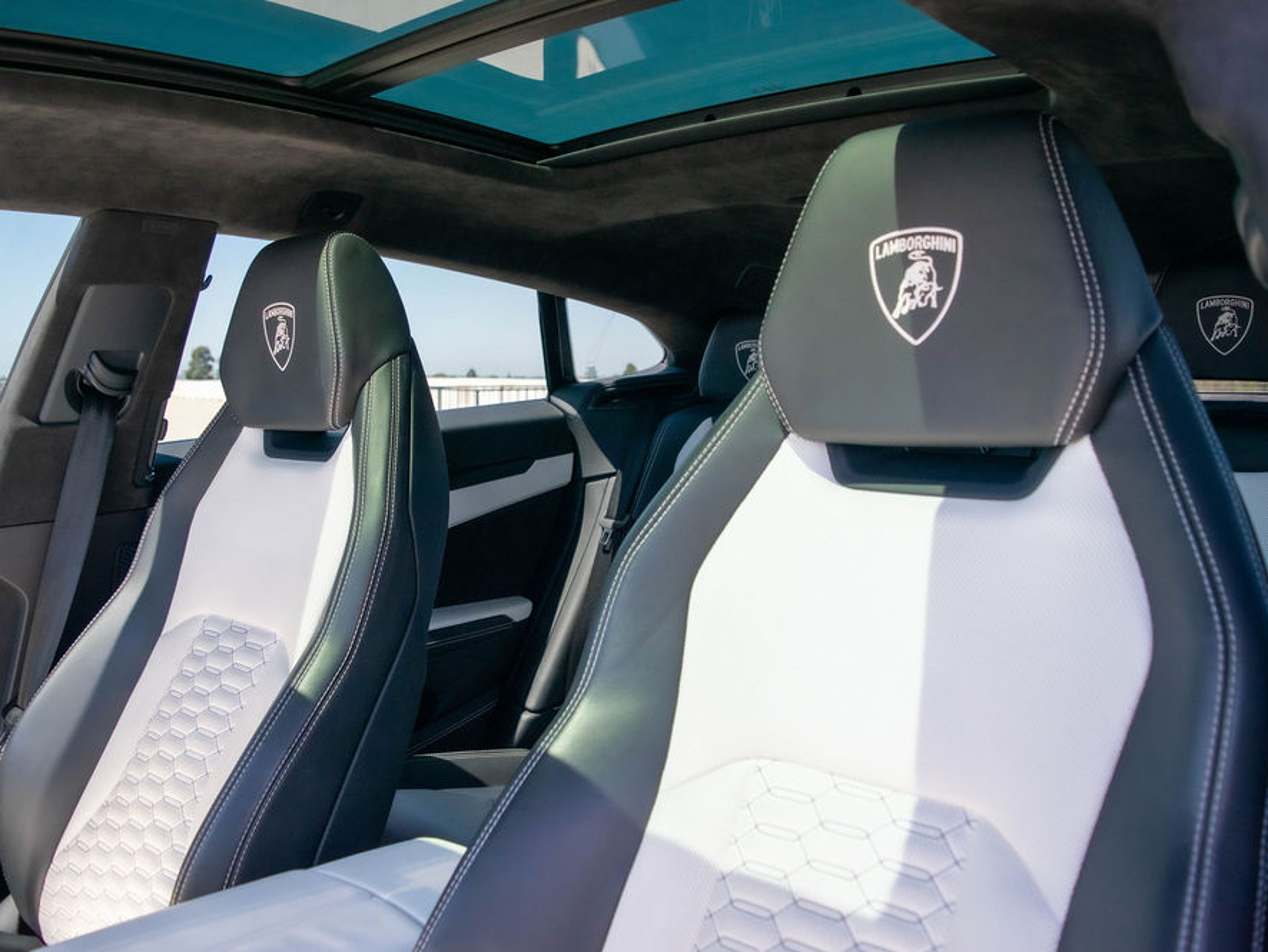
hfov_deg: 59.9
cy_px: 466
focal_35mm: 30
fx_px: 1099
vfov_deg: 46.8
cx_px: 620
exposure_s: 1/1000
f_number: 4
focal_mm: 18
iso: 500
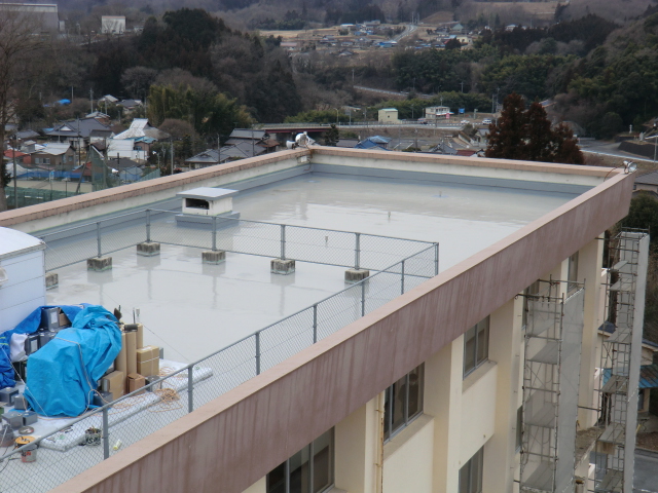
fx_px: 1045
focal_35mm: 55
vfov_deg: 26.6
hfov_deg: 34.9
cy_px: 246
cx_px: 329
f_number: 4.2
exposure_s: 1/80
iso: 64
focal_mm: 9.8
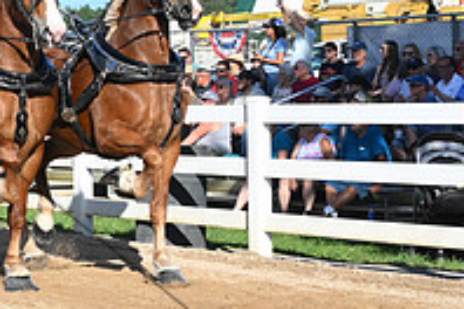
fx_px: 1701
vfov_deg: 10.3
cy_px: 11
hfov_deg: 14.7
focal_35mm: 132
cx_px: -183
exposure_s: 1/1117
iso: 400
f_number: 7.1
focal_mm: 30.5
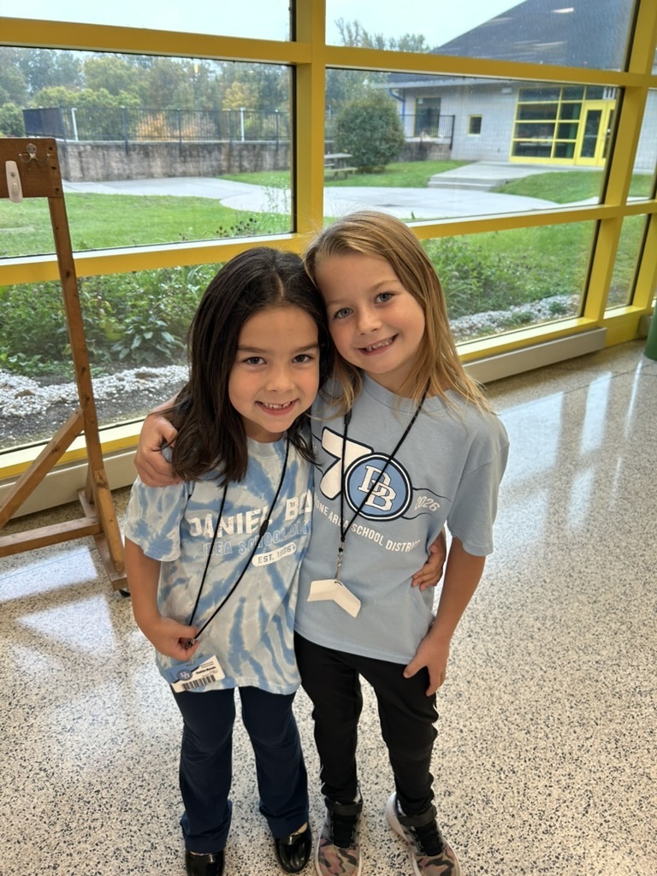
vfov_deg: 67.3
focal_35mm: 26
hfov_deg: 53.1
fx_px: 658
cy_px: 438
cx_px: 328
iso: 100
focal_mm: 5.7
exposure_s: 1/60
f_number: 1.5
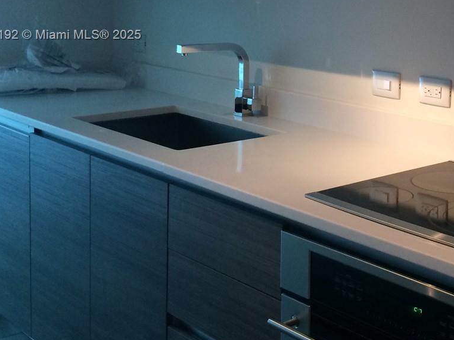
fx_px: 826
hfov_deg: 29.2
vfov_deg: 22.7
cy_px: 36
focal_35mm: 63
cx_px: 427
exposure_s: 1/30
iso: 64
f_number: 2.2
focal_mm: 4.12
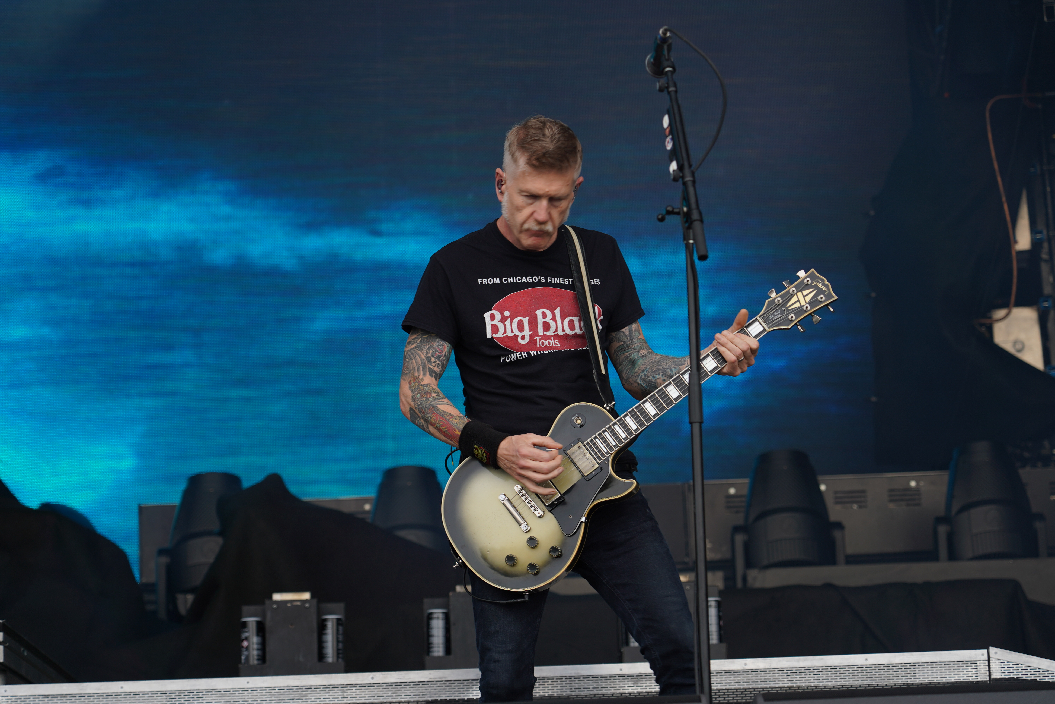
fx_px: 3077
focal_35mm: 105
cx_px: 528
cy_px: 352
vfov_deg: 13.0
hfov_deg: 19.5
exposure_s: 1/200
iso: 100
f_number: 4.5
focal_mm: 105
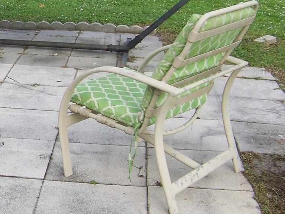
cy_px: 72
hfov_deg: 23.6
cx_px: -20
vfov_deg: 18.9
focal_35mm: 78
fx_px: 642
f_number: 2.8
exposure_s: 1/250
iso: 64
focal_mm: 5.85
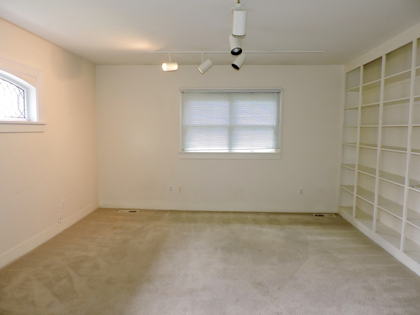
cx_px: 210
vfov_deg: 56.8
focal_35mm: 24
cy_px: 158
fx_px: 291
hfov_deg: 71.6
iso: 320
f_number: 3
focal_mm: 4.3
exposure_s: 1/40
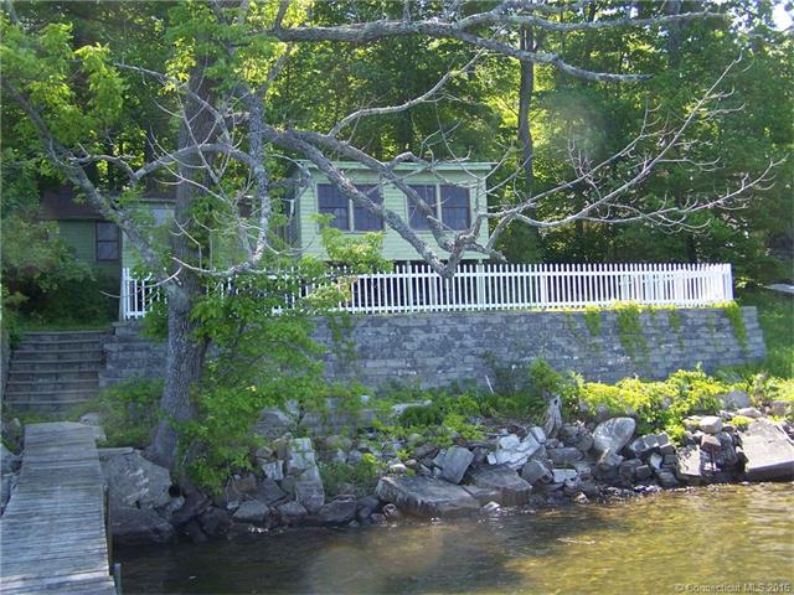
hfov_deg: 49.0
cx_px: 397
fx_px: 872
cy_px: 298
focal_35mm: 38
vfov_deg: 37.7
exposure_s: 1/250
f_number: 2.8
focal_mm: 6.3
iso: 80
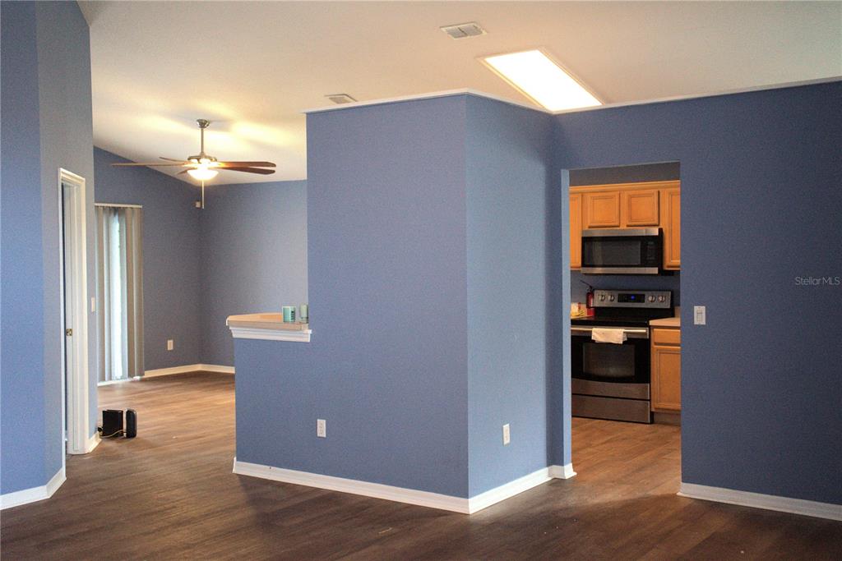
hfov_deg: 48.5
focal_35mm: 40
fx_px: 936
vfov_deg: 33.4
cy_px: 280
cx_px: 421
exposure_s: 1/160
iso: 3200
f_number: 4
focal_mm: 40
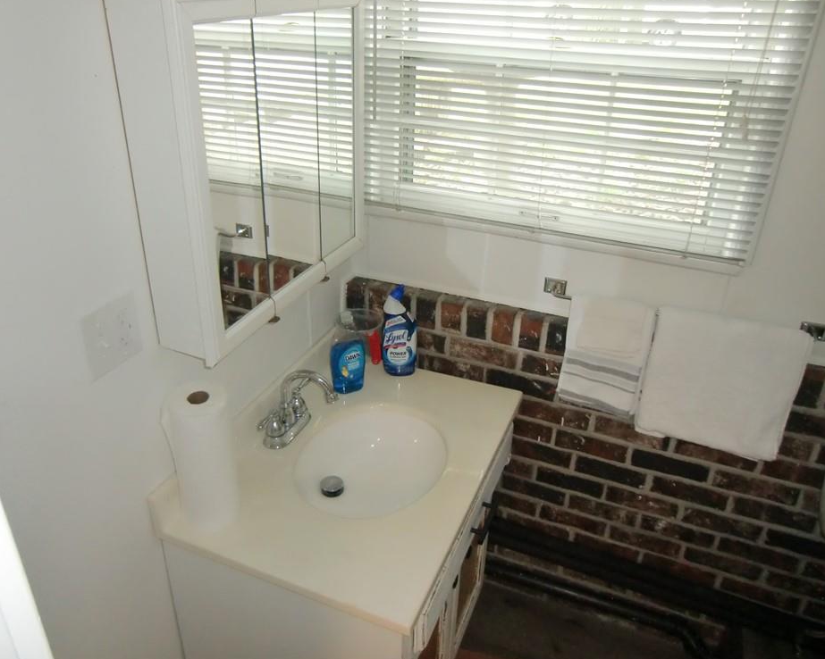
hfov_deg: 66.0
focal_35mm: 26
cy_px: 322
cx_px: 384
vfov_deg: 54.9
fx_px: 635
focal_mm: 4.3
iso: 400
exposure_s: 1/60
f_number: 3.2
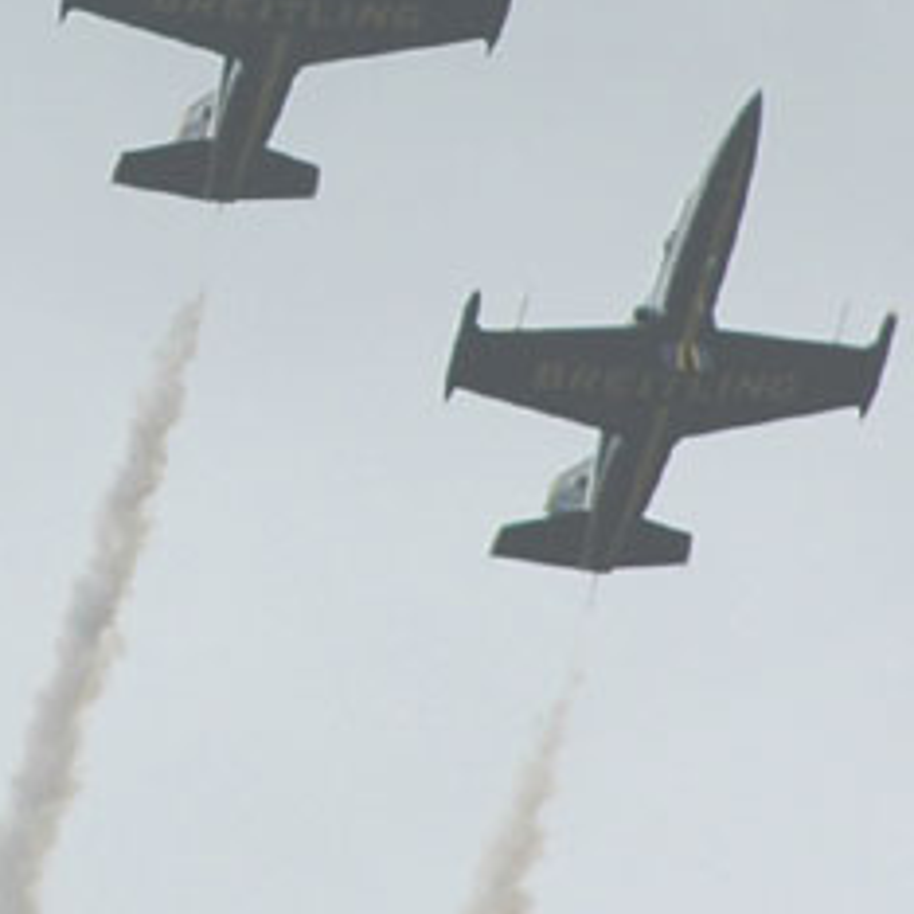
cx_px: -367
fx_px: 24406
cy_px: 53
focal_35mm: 817
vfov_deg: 2.1
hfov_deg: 2.1
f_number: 5
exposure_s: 1/2000
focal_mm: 200
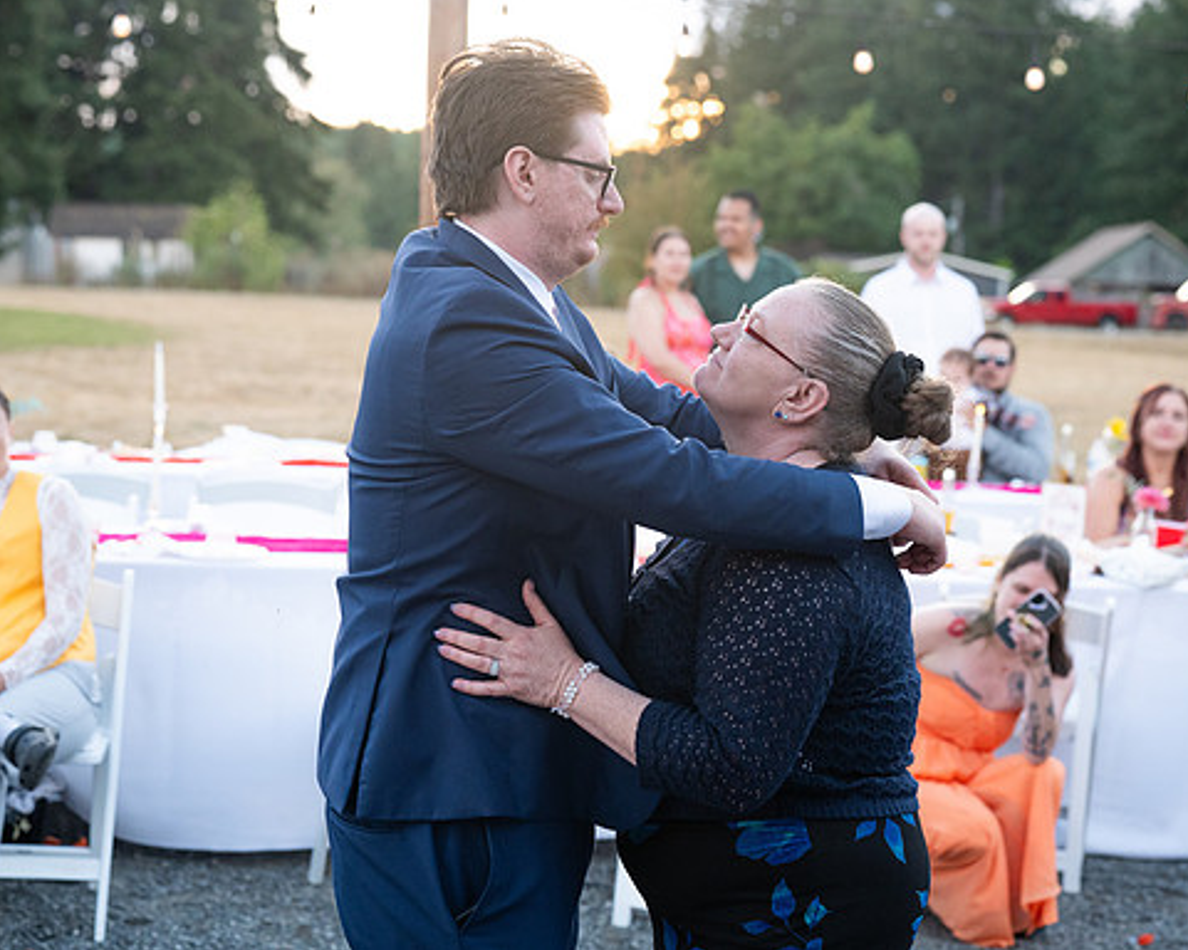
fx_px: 2672
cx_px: 693
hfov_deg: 25.0
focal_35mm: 76
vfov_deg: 20.2
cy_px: 474
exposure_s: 1/500
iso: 2000
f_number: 4
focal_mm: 67
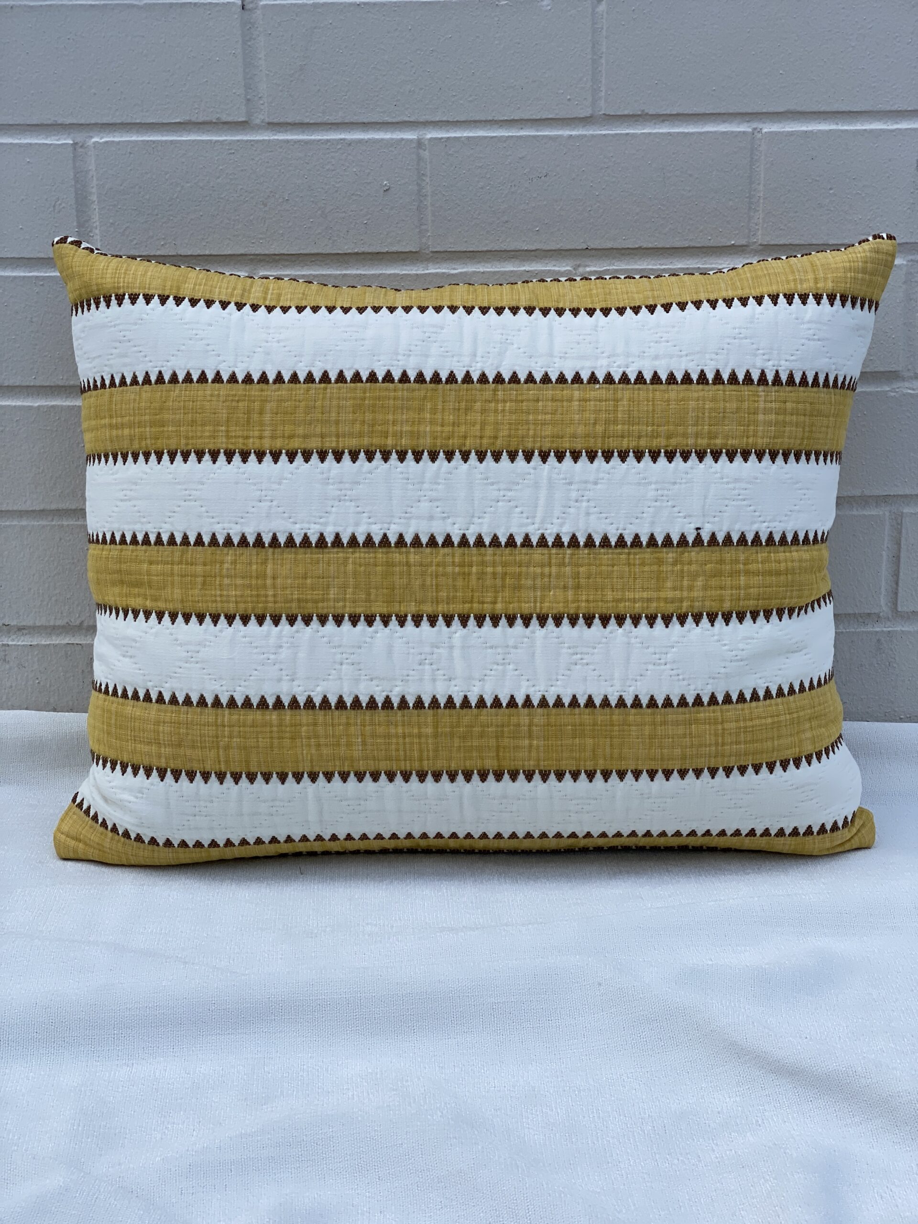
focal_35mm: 52
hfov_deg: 28.0
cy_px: 612
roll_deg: +0.3
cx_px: 459
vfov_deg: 36.8
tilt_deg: -15.3
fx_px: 1839
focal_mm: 6
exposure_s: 1/922
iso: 20
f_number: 2
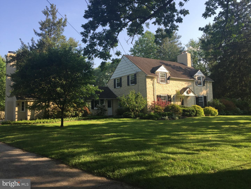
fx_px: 210
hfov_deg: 61.7
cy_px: 94
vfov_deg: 48.2
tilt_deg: +4.5
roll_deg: +0.5
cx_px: 126
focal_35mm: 29
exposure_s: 1/719
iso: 32
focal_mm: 4.15
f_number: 2.2
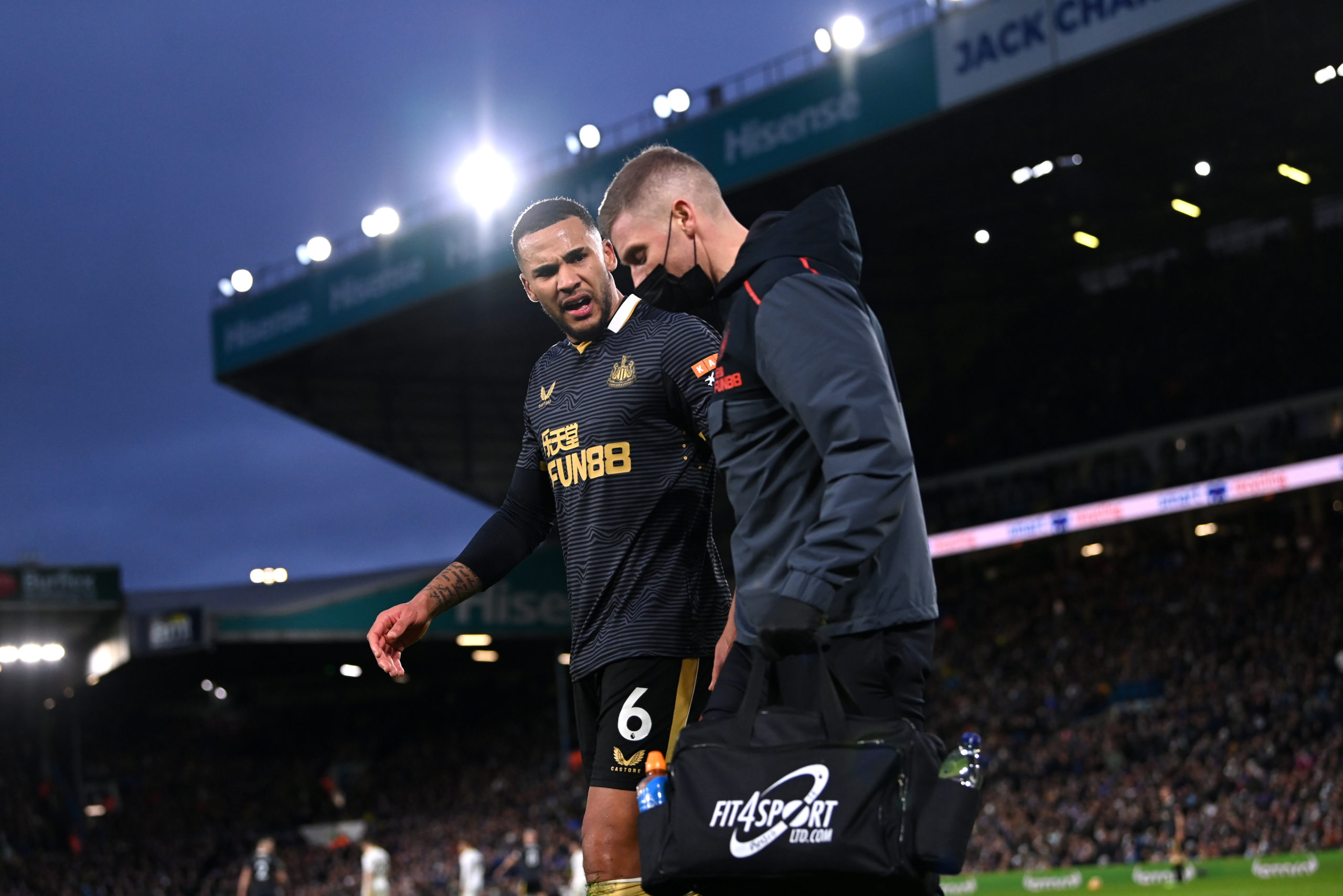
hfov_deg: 24.8
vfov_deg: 16.7
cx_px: 672
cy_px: 448
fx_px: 3059
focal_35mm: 82
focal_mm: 82
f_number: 3.5
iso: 2500
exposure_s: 1/2000
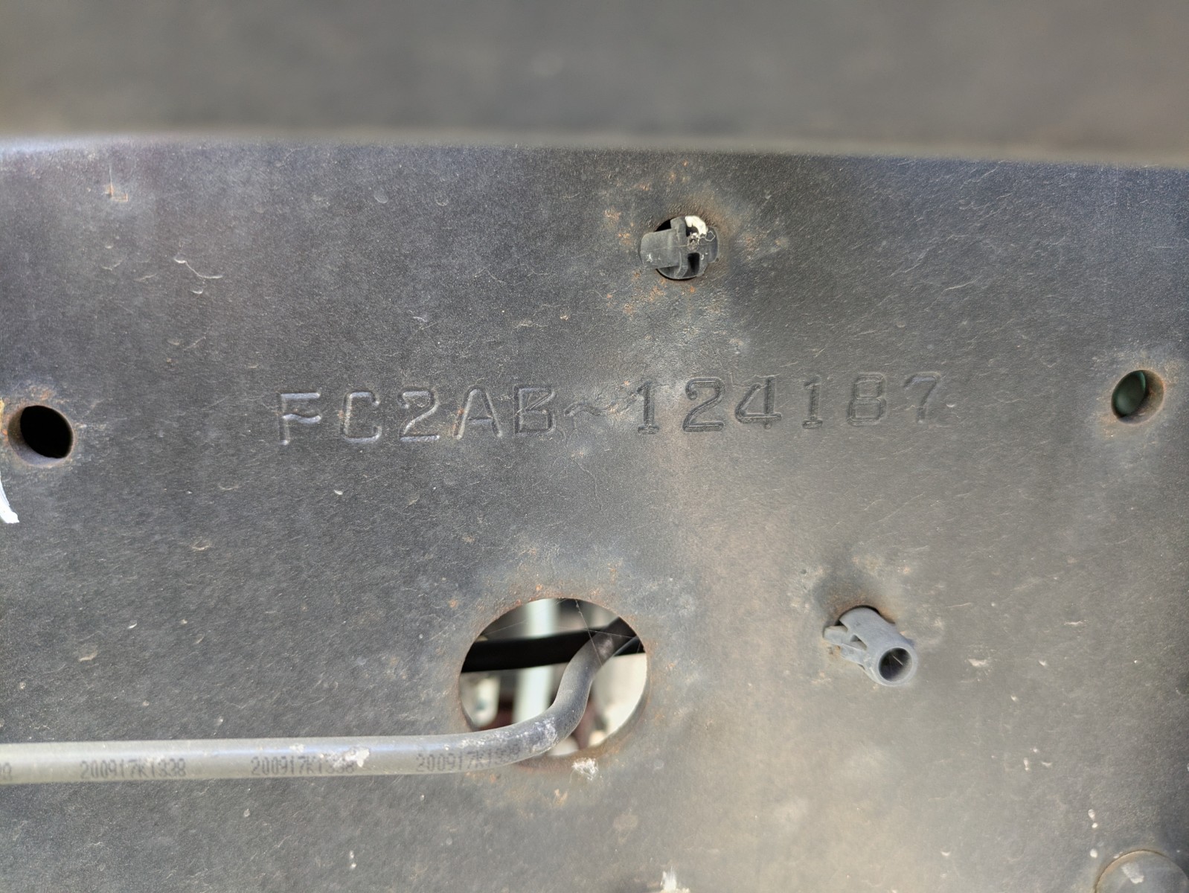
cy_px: 446
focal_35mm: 25
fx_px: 859
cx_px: 594
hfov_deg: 69.4
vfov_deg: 54.9
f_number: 1.89
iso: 184
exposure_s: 1/33.3
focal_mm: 5.43
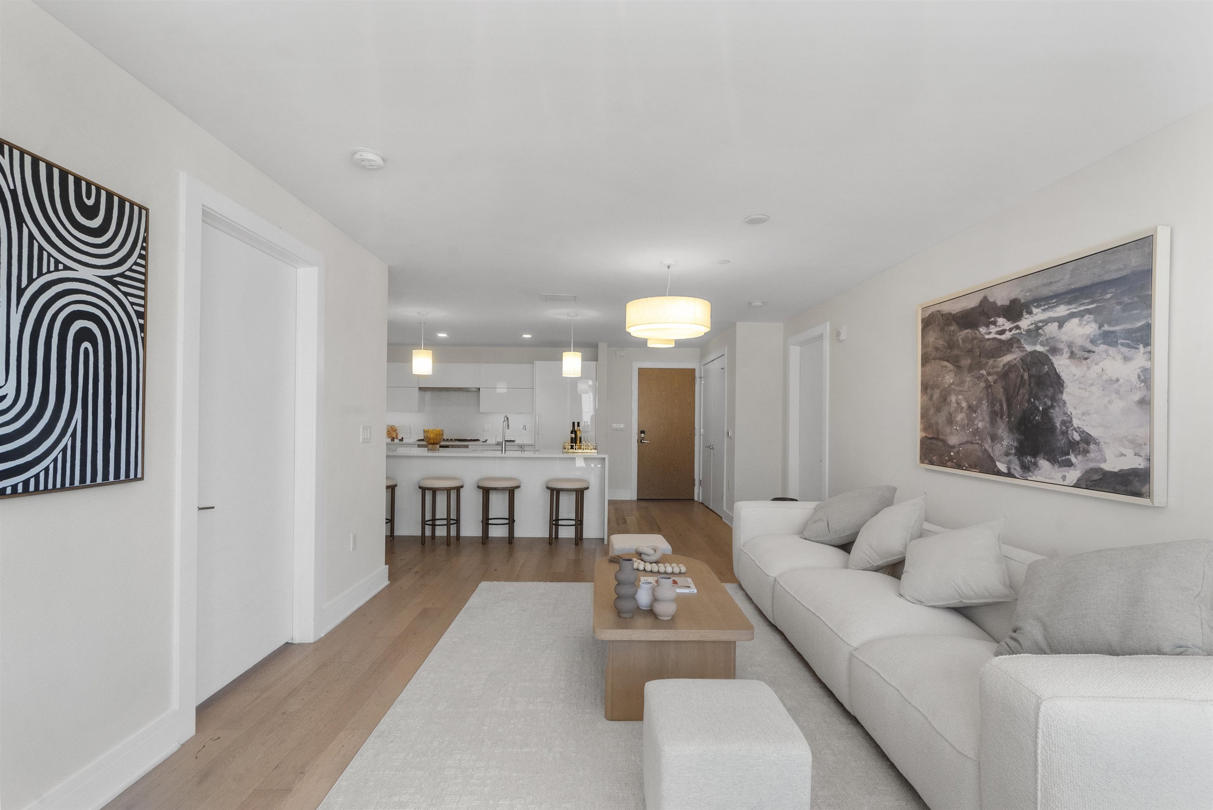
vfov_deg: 73.8
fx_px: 539
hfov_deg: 96.7
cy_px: 405
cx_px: 606
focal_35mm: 16
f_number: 10
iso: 1600
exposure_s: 1/30
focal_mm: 16
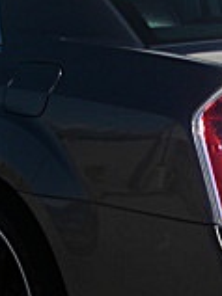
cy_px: 251
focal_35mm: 145
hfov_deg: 10.2
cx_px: 142
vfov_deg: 13.5
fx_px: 1242
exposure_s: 1/200
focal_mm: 6.3
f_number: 7.9
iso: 50
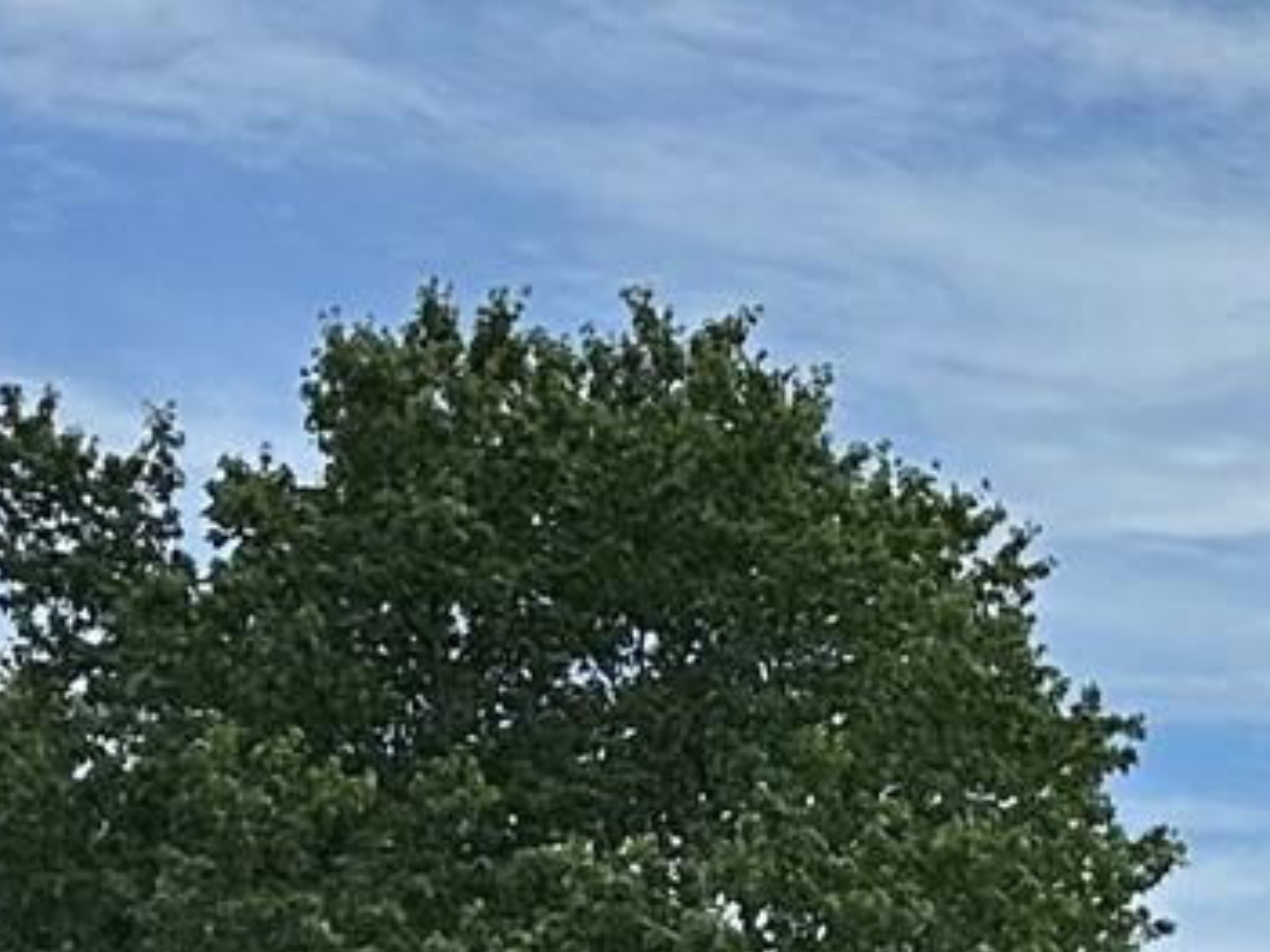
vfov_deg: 10.4
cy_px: 1245
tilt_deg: +4.2
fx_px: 5135
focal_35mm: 140
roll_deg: -0.9
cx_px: 3195
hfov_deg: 11.3
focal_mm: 6.86
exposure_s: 1/7576
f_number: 1.78
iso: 80
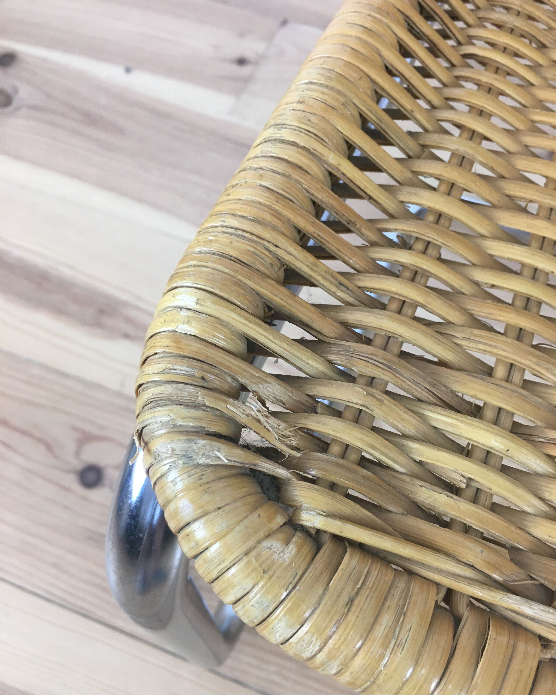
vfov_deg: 57.2
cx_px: 285
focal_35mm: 31
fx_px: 638
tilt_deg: -63.2
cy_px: 355
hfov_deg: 47.1
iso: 50
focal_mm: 4.15
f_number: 2.2
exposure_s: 1/33
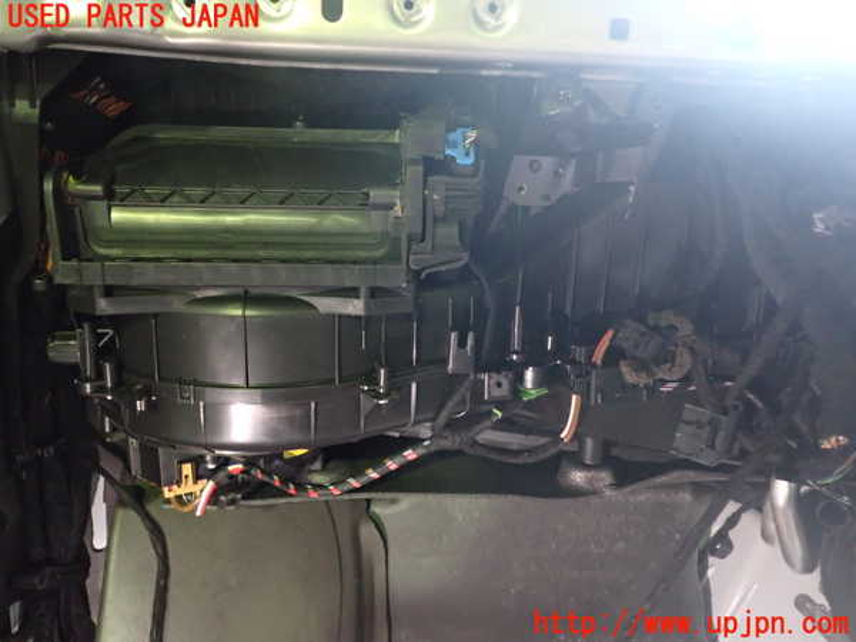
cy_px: 321
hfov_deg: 60.0
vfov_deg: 46.8
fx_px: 742
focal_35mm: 30
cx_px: 428
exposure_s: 1/13
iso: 800
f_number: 2.3
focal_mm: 5.4
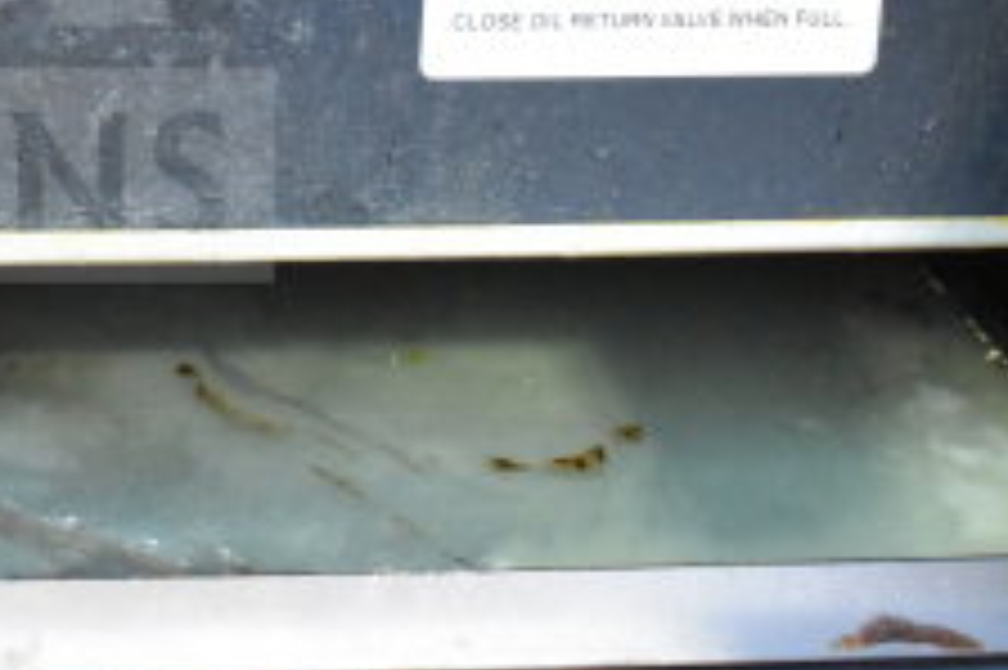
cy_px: -74
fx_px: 2518
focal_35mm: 90
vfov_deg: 14.8
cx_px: -234
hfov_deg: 20.9
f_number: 4.5
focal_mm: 22
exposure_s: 1/80
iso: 6400
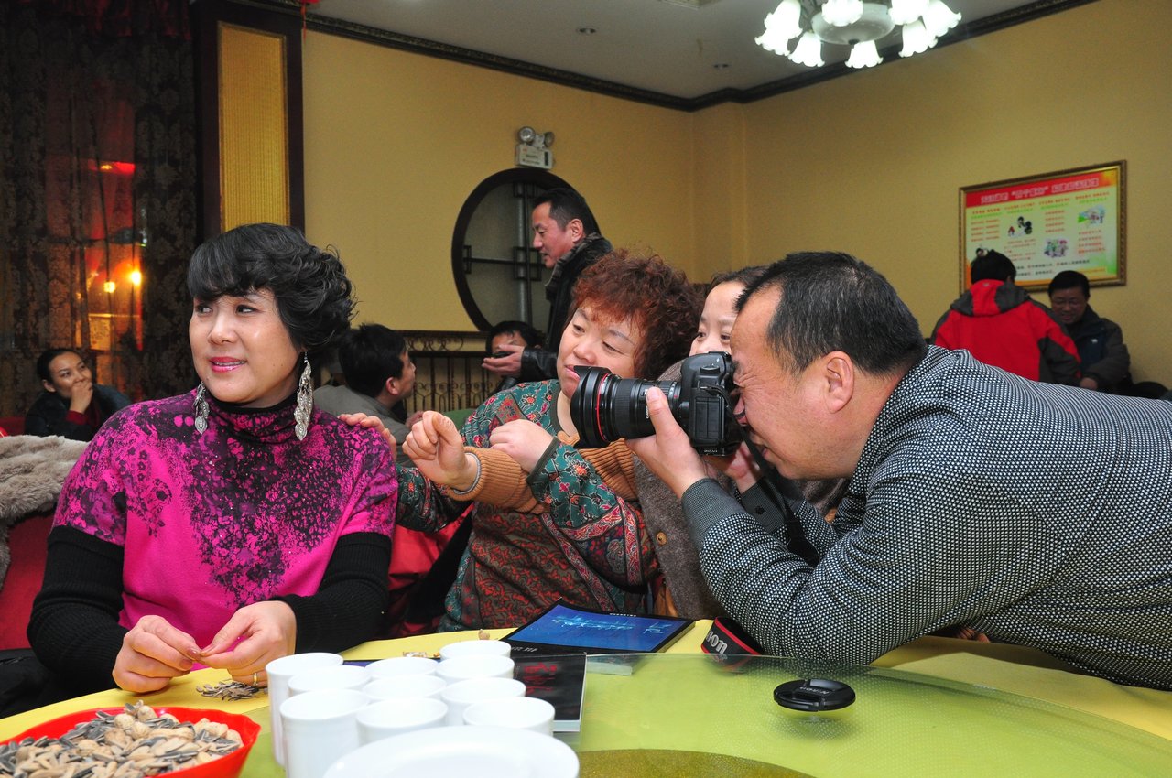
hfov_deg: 57.3
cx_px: 586
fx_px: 1073
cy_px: 389
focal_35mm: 33
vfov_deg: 39.9
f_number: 5.6
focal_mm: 22
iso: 800
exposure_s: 1/60
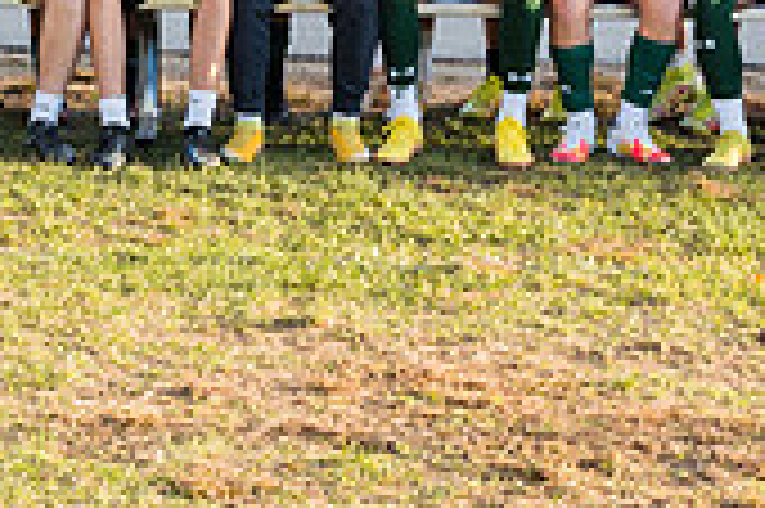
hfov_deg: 13.6
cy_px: -138
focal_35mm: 151
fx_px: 3206
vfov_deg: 8.9
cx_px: 211
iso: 320
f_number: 7.1
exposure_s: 1/125
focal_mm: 24
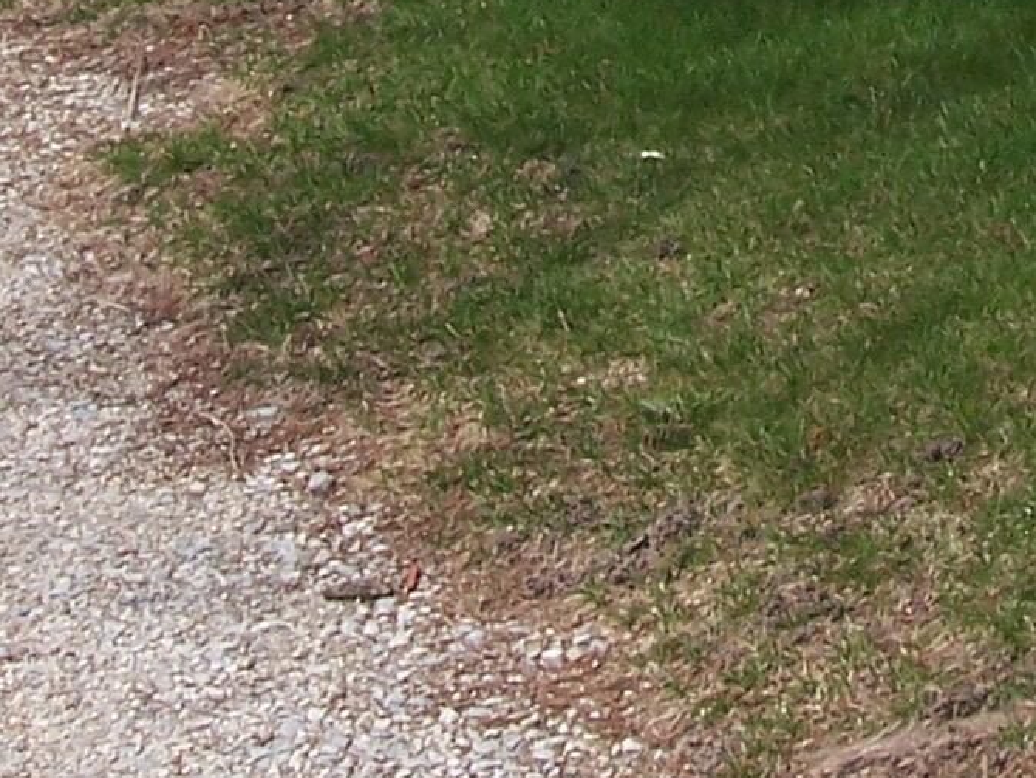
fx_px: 4371
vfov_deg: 9.9
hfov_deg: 13.4
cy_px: -382
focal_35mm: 146
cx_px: 976
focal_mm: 6.3
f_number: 4
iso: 80
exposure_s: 1/640
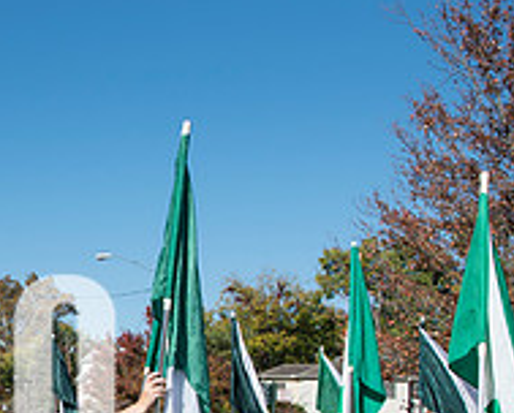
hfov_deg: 25.0
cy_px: 403
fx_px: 1052
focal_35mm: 69
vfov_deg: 21.5
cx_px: -90
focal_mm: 24
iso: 250
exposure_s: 1/2000
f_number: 4.5
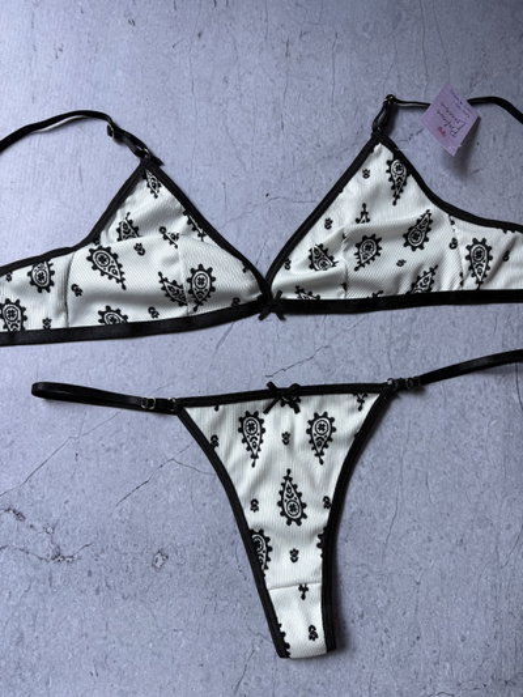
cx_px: 262
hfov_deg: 53.1
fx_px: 524
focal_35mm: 26
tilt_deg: -81.8
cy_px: 348
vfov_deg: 67.3
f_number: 1.6
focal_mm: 5.96
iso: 40
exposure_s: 1/122
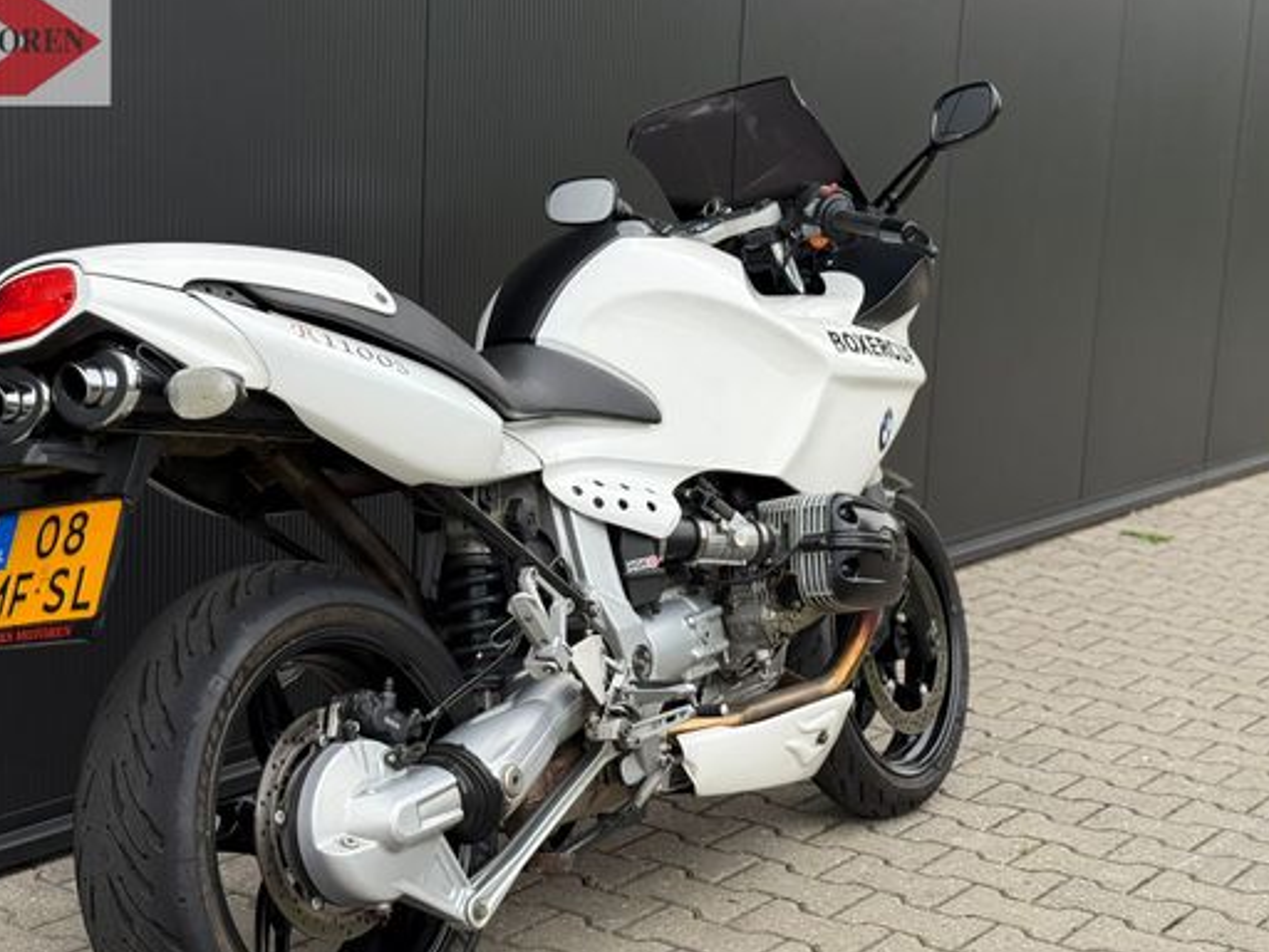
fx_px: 2200
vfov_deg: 24.4
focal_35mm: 60
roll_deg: -2.1
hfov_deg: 32.1
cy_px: 536
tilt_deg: -10.2
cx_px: 543
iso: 64
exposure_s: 1/250
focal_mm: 6.76
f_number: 1.78
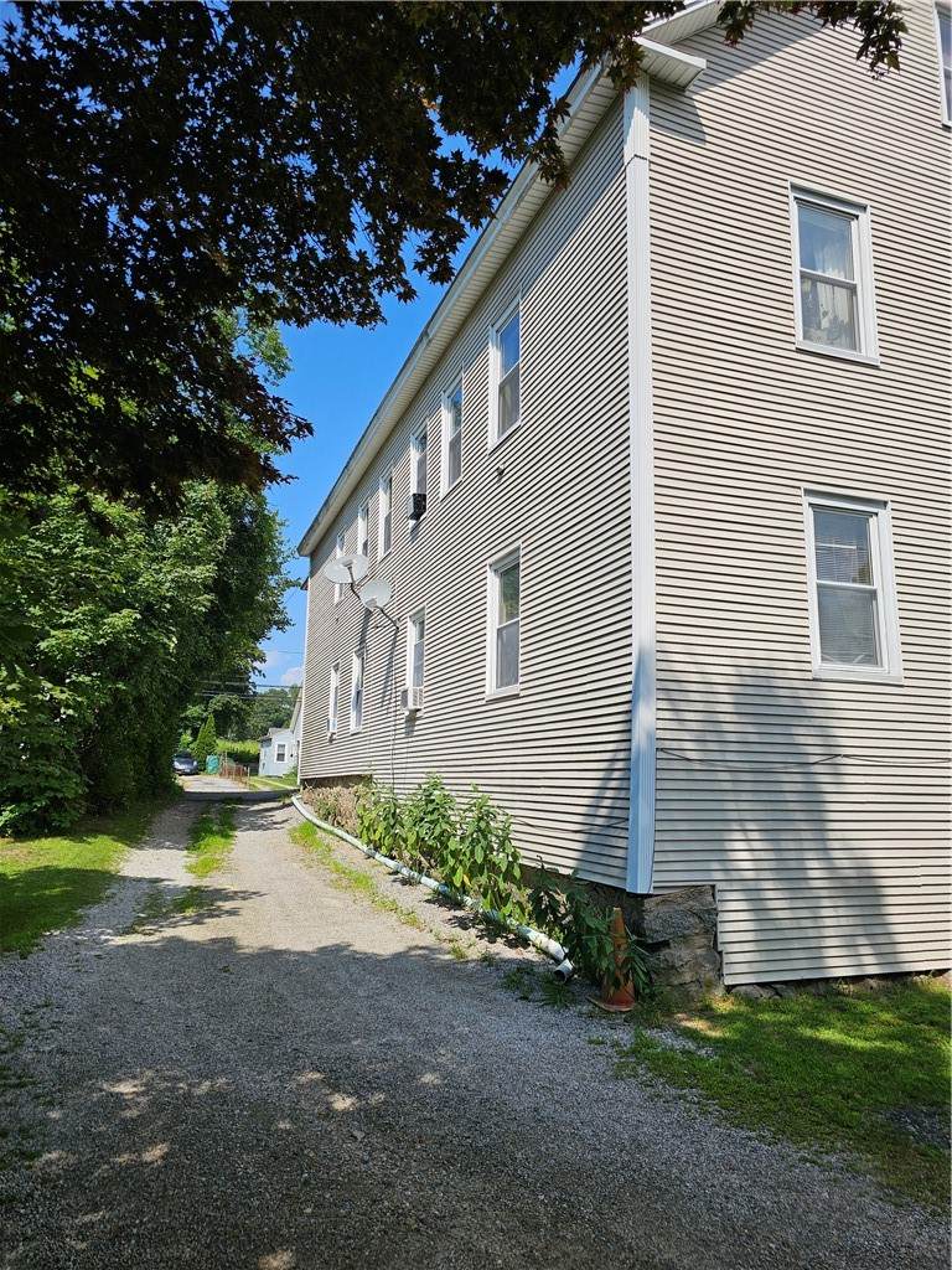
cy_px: 635
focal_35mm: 23
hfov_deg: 58.9
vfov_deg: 73.9
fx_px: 843
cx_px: 476
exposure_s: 1/892
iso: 10
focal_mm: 6.3
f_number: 1.7
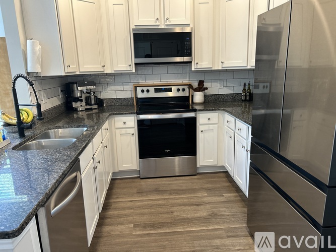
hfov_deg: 67.3
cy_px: 126
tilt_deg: -13.7
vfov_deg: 53.0
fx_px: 252
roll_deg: +1.1
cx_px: 168
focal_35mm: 26
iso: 125
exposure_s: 1/60
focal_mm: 5.7
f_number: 1.5
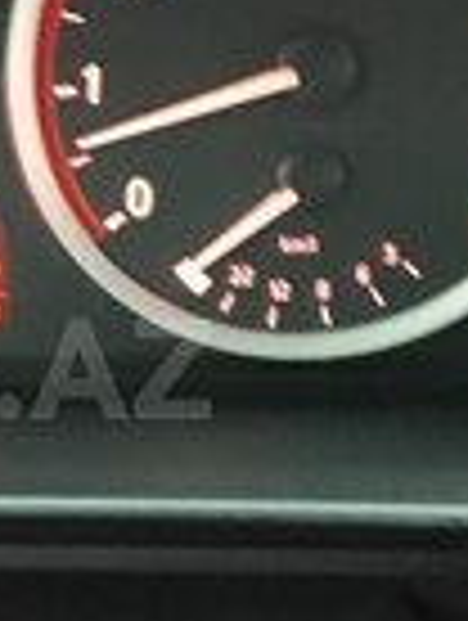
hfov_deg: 14.7
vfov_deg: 20.2
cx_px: -135
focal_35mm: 97
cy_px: 369
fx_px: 1743
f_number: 1.9
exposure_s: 1/17
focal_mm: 3.6
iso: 500
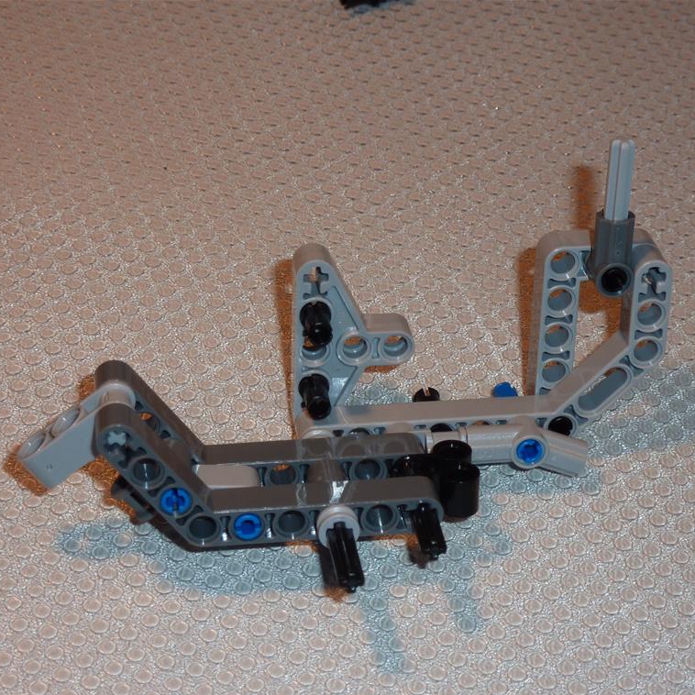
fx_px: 1817
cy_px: 351
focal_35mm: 80
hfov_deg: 21.7
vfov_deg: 21.7
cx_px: 345
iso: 100
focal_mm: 11
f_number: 4.1
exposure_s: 1/30
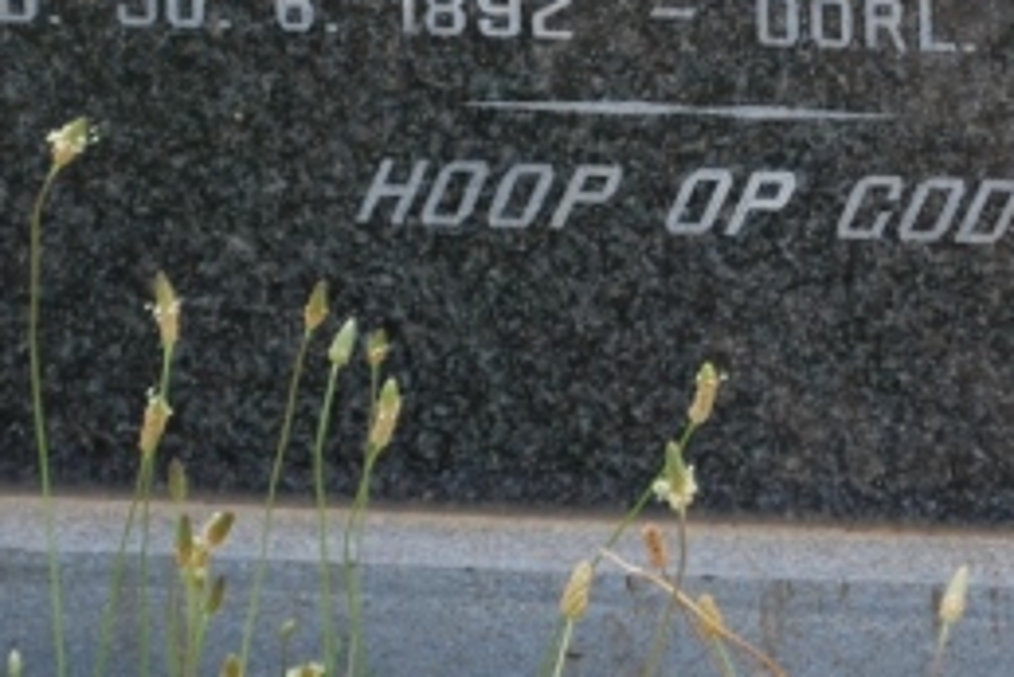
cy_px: 29
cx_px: 595
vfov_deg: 4.6
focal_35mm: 297
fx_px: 8370
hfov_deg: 6.9
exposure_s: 1/125
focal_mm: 50
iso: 140
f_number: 5.6
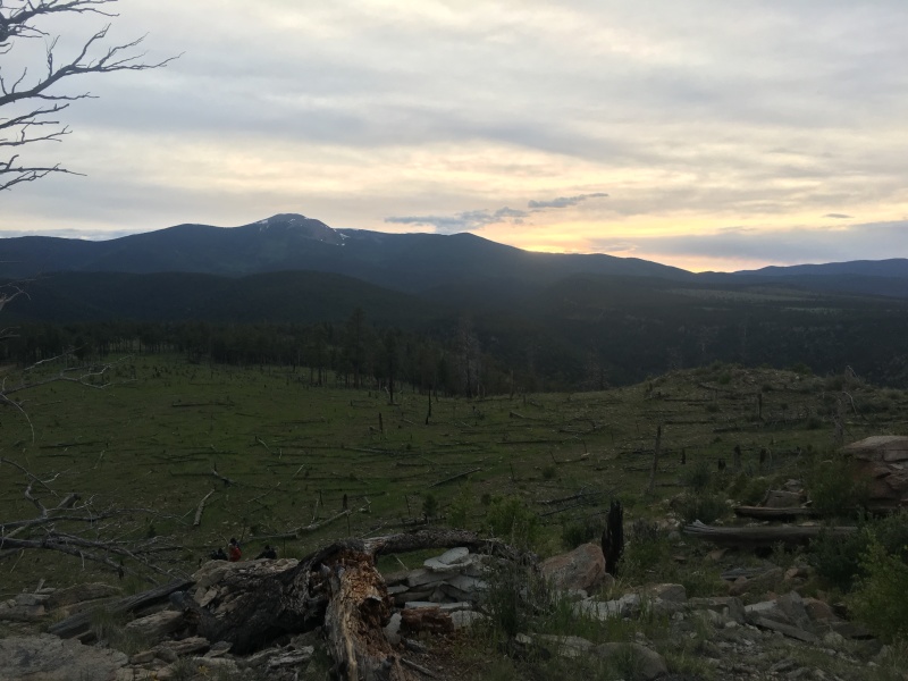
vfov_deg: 48.2
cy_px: 340
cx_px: 454
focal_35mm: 29
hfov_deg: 61.7
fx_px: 761
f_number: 2.2
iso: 32
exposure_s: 1/120
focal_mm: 4.15
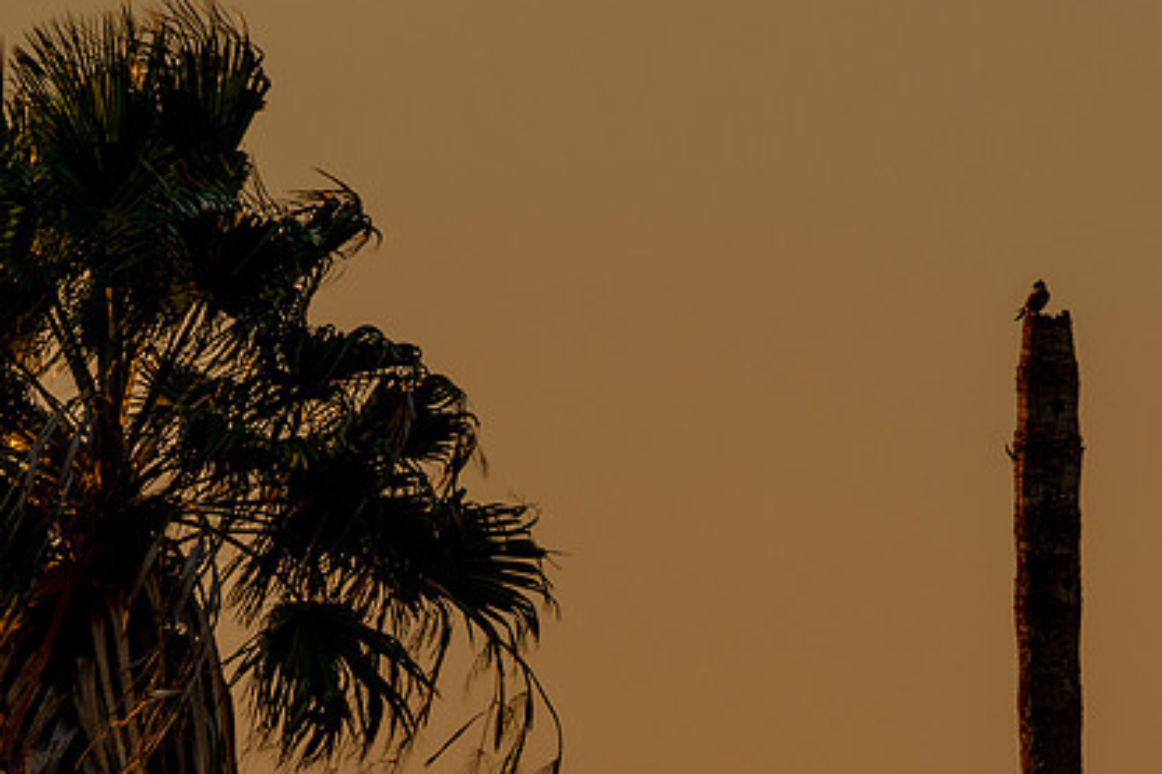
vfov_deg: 1.4
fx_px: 32521
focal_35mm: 1008
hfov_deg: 2.0
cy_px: 380
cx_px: 928
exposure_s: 1/1000
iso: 500
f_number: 9
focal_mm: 500
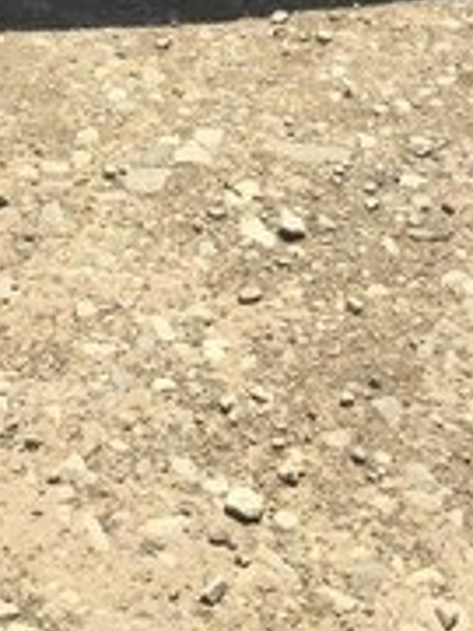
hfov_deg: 18.2
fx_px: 1458
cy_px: -179
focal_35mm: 80
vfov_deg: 22.1
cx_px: 53
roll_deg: +0.3
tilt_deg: -19.5
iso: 32
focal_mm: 4.15
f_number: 2.2
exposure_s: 1/1883
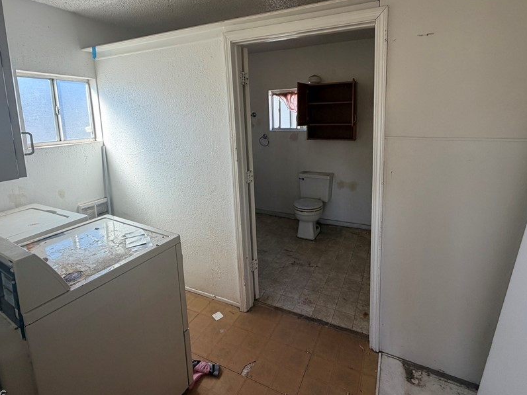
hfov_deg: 87.7
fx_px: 274
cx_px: 274
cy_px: 153
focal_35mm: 18
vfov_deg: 70.6
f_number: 2.2
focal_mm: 2.22
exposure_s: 1/121
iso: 64
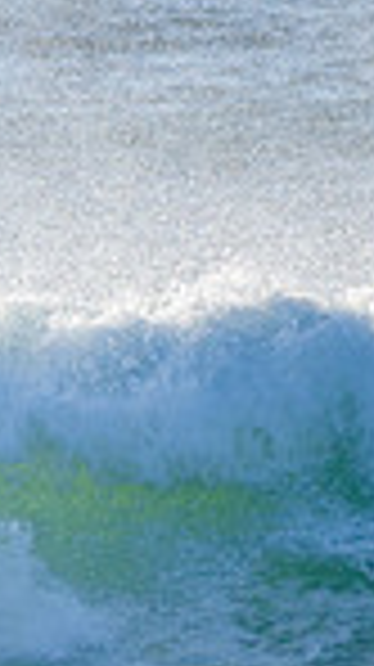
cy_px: 540
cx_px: -511
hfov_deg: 0.5
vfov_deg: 0.9
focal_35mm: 2488
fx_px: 43964
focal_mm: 500
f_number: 5.6
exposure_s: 1/1250
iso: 250
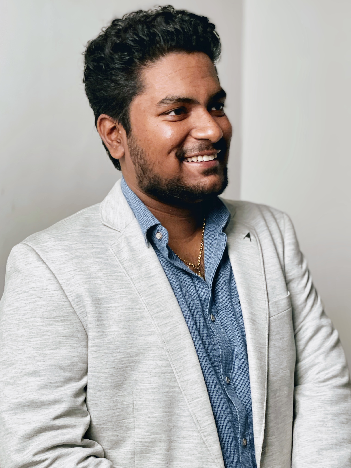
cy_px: 239
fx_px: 811
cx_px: 185
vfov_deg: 32.2
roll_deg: -0.3
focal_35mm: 60
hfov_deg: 24.4
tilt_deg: +1.6
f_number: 2
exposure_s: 1/33
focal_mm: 6
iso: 250
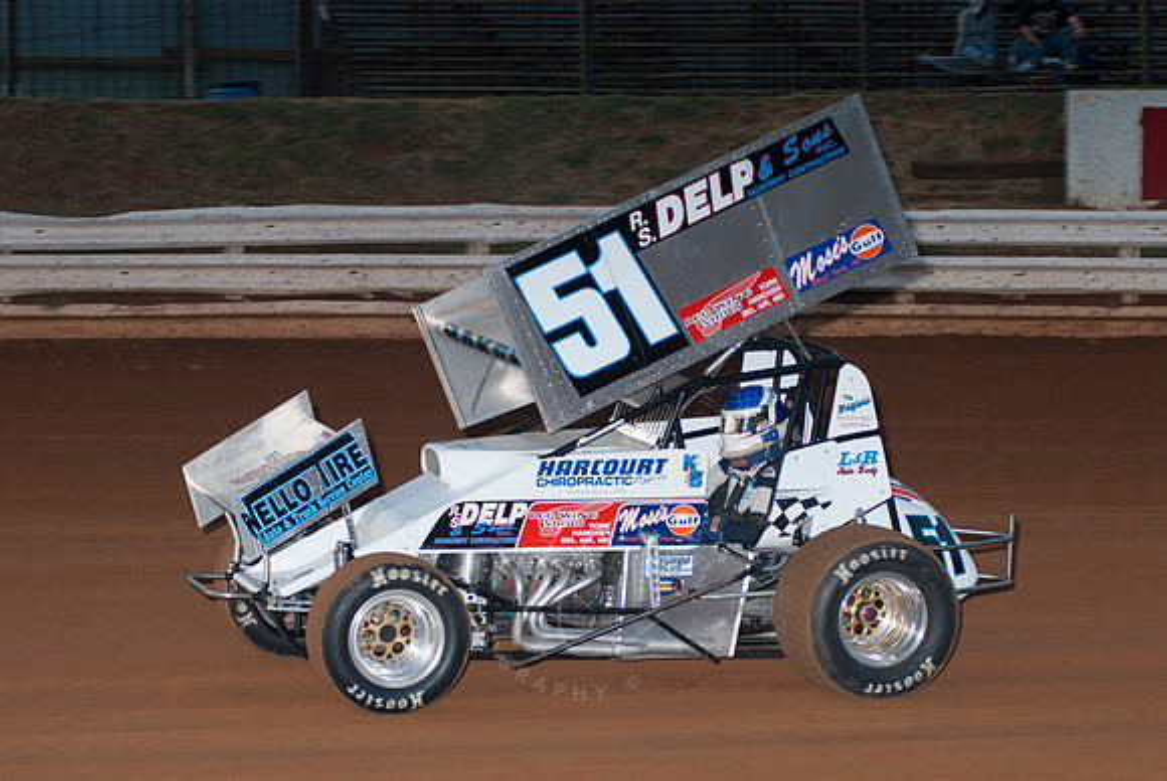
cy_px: 390
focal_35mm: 120
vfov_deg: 11.4
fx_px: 3894
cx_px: 584
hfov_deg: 17.0
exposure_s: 1/400
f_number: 4
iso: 200
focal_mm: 80
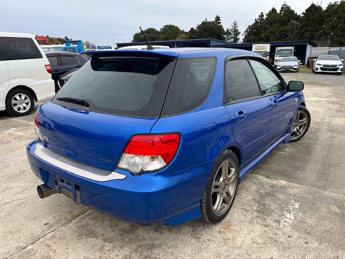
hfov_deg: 67.3
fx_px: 259
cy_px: 130
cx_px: 172
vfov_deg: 53.1
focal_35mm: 26
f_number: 1.6
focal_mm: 5.1
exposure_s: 1/705
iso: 50
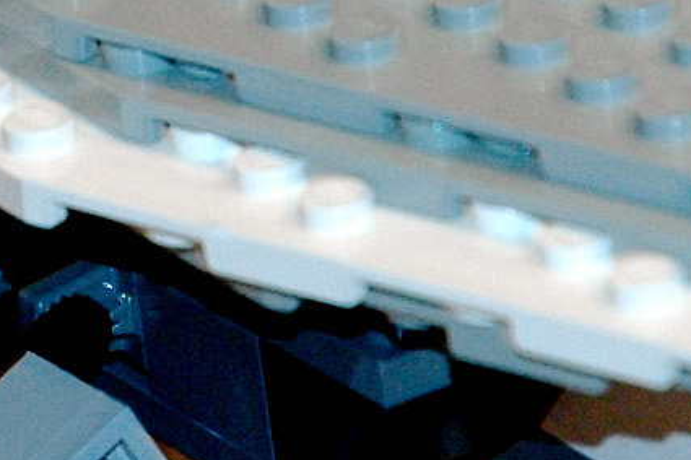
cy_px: -158
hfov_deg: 2.8
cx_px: 167
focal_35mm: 743
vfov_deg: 1.8
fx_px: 14255
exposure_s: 1/60
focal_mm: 70
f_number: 4.5
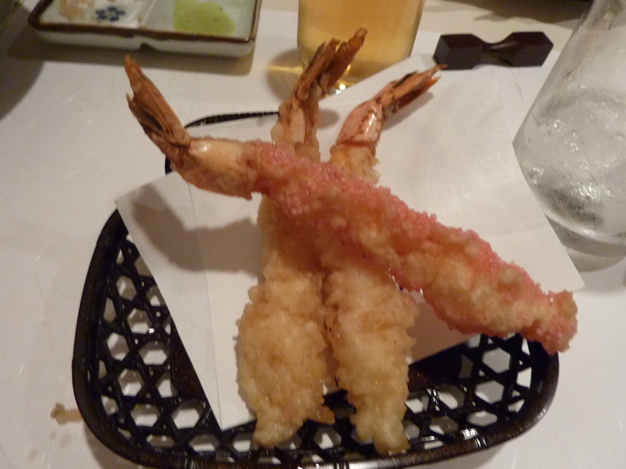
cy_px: 234
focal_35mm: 25
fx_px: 452
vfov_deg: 54.9
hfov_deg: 69.4
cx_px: 313
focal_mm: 4.1
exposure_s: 1/20
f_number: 3.3
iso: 400
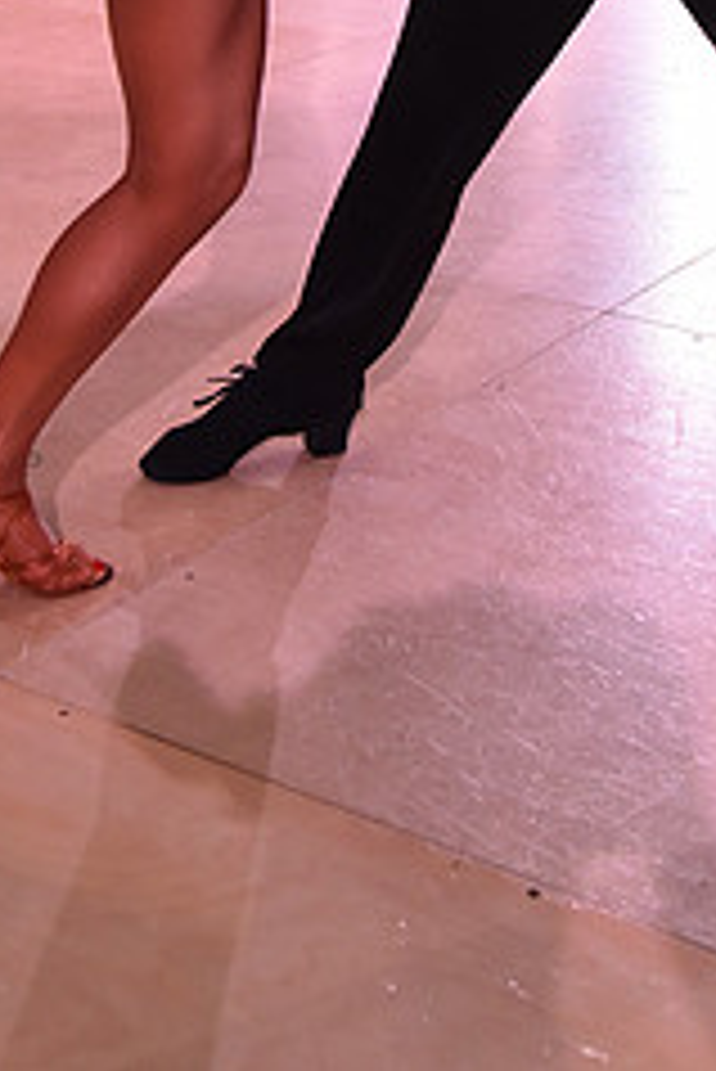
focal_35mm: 78
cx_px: 453
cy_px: -230
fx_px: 2323
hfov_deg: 17.5
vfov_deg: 23.6
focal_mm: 32
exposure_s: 1/320
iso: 2500
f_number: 5.6
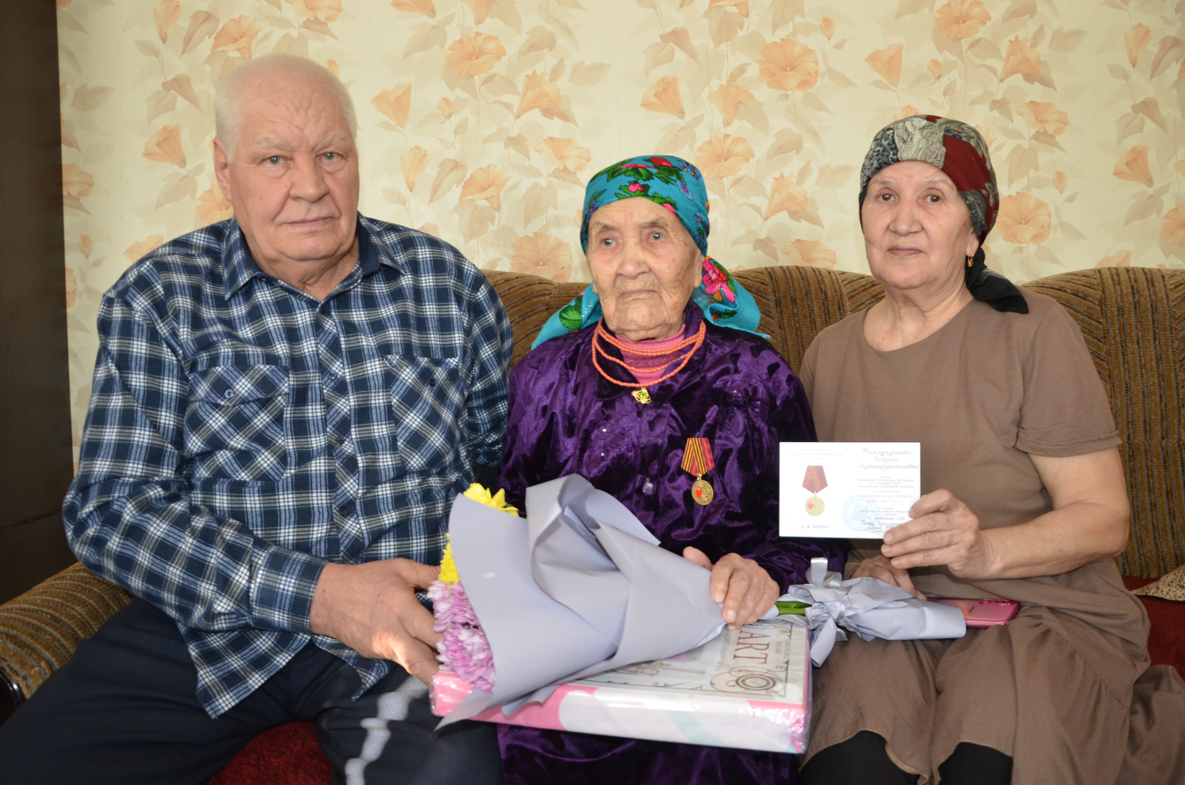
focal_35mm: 27
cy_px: 392
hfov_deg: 67.5
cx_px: 592
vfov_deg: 47.7
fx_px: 887
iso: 450
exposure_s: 1/60
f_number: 3.5
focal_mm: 18
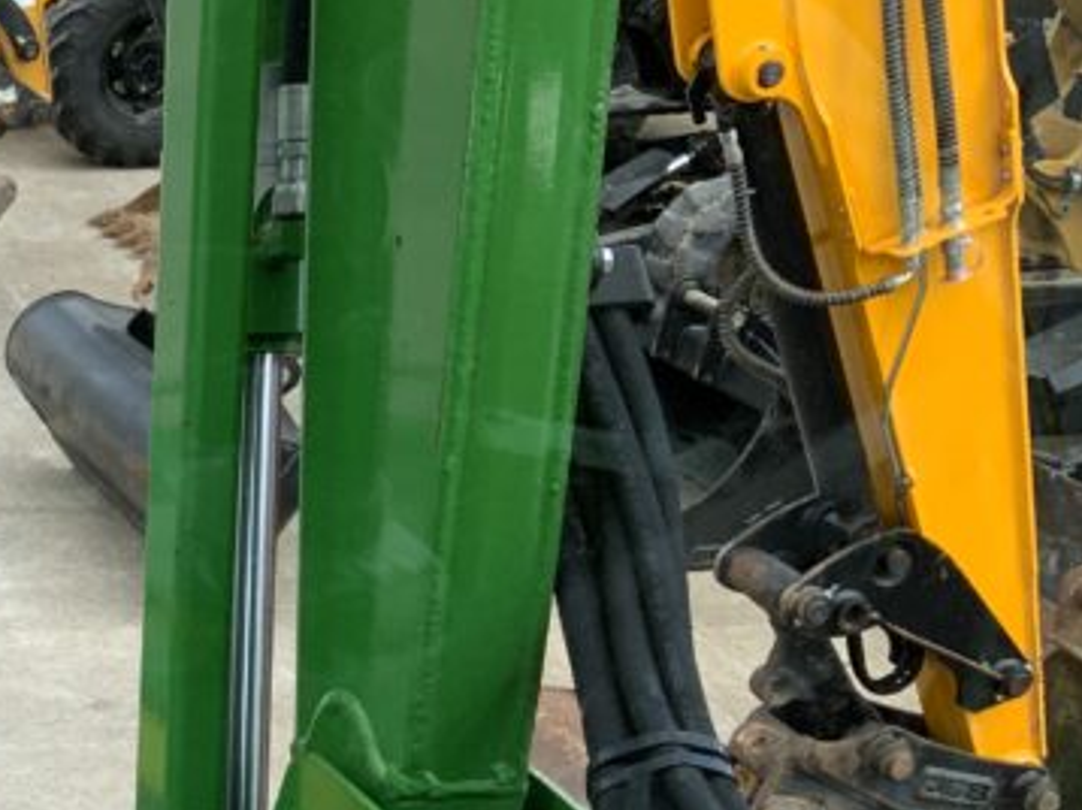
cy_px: 768
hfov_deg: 20.8
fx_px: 2593
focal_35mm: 83
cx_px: -429
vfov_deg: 17.4
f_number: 1.8
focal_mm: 3
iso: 16
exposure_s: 1/478
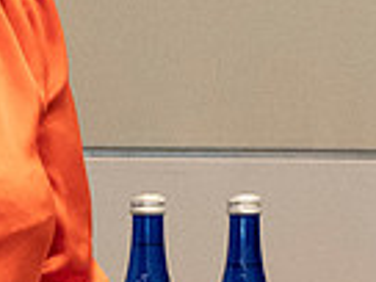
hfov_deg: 3.9
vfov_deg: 2.9
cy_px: 11
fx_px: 5485
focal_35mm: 505
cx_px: 247
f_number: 5.6
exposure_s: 1/60
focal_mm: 72
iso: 4500
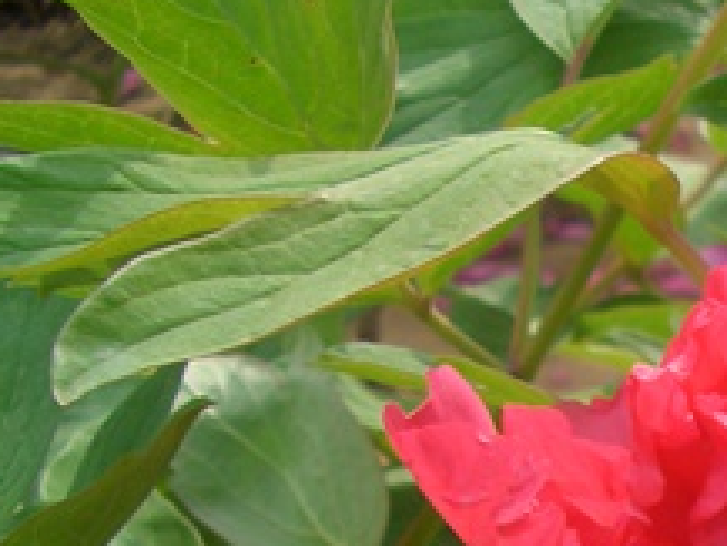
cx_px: 1042
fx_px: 2438
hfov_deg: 15.8
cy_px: 888
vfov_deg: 12.0
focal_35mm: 116
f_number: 2.6
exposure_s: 1/500
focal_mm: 5.8
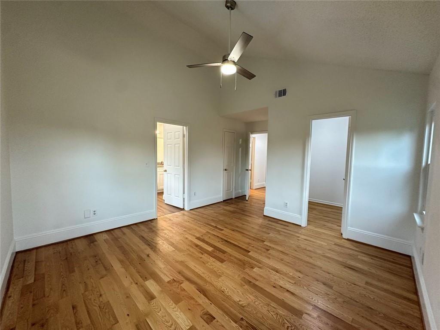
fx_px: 178
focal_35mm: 14
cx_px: 220
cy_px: 165
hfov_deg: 102.1
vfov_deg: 85.7
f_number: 2.2
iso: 250
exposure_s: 1/60
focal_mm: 2.22
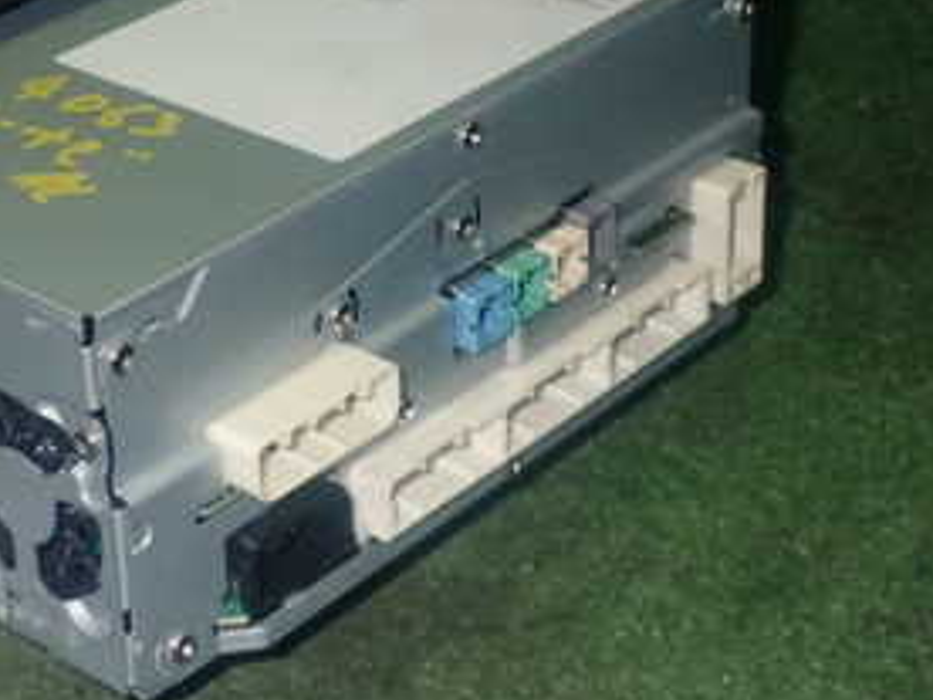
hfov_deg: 21.5
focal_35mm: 89
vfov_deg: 16.5
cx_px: 88
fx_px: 2399
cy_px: 125
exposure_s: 1/40
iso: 800
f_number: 8
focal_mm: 7.31
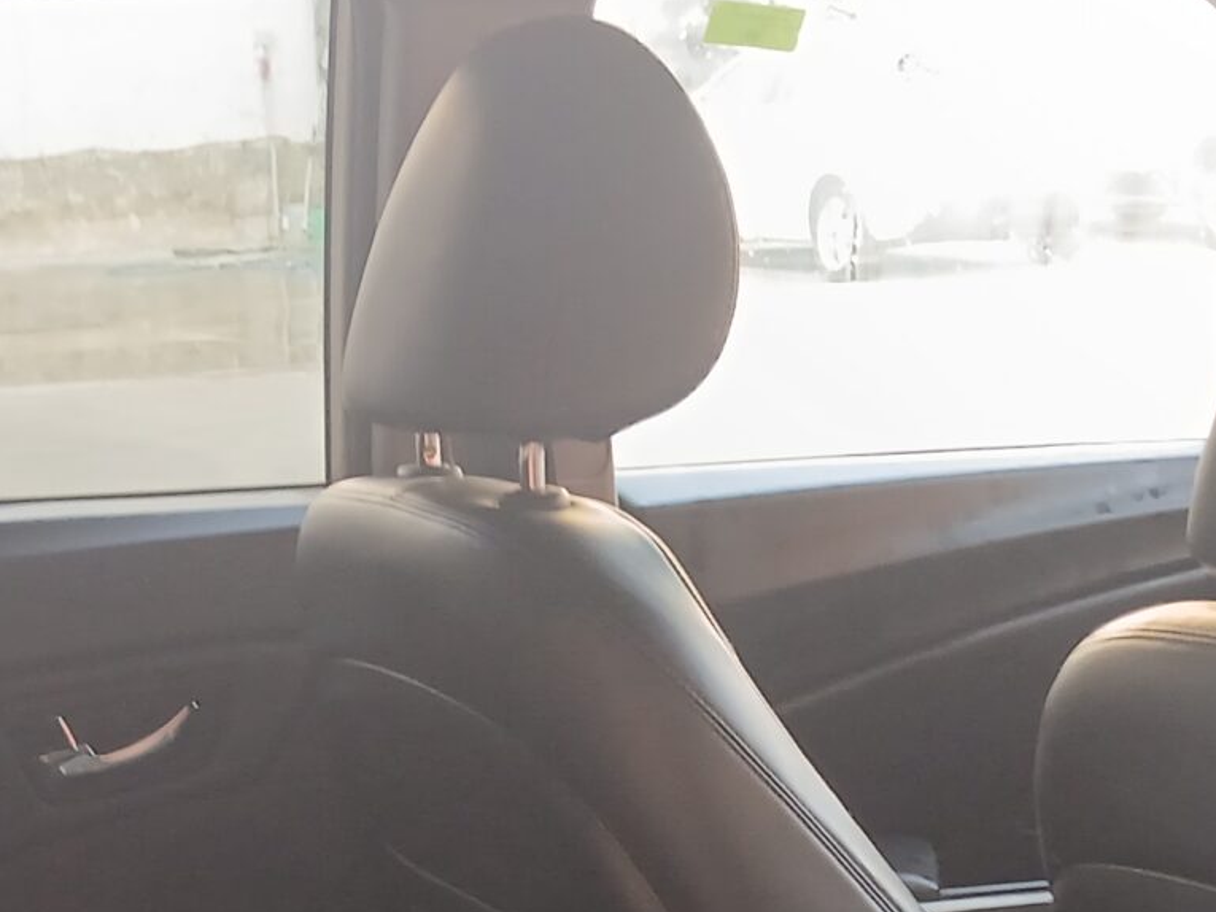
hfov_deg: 22.4
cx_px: 443
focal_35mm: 87
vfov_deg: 15.9
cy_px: 1262
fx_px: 3057
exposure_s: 1/50
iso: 125
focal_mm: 3.98
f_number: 1.8
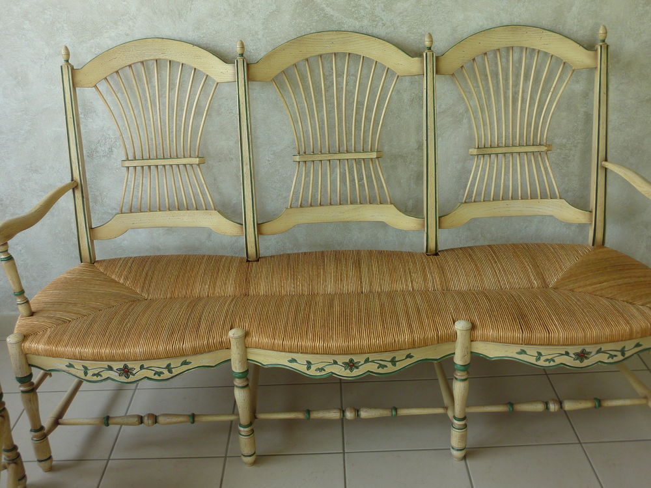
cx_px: 326
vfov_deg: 38.7
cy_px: 244
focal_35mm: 37
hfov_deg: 50.1
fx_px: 696
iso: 100
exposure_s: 1/30
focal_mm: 6.1
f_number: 3.6
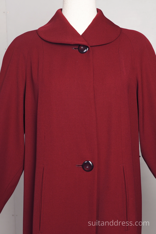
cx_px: 78
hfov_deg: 28.1
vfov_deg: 41.1
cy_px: 117
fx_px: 312
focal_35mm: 48
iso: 320
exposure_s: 1/30
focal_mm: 32
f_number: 7.1
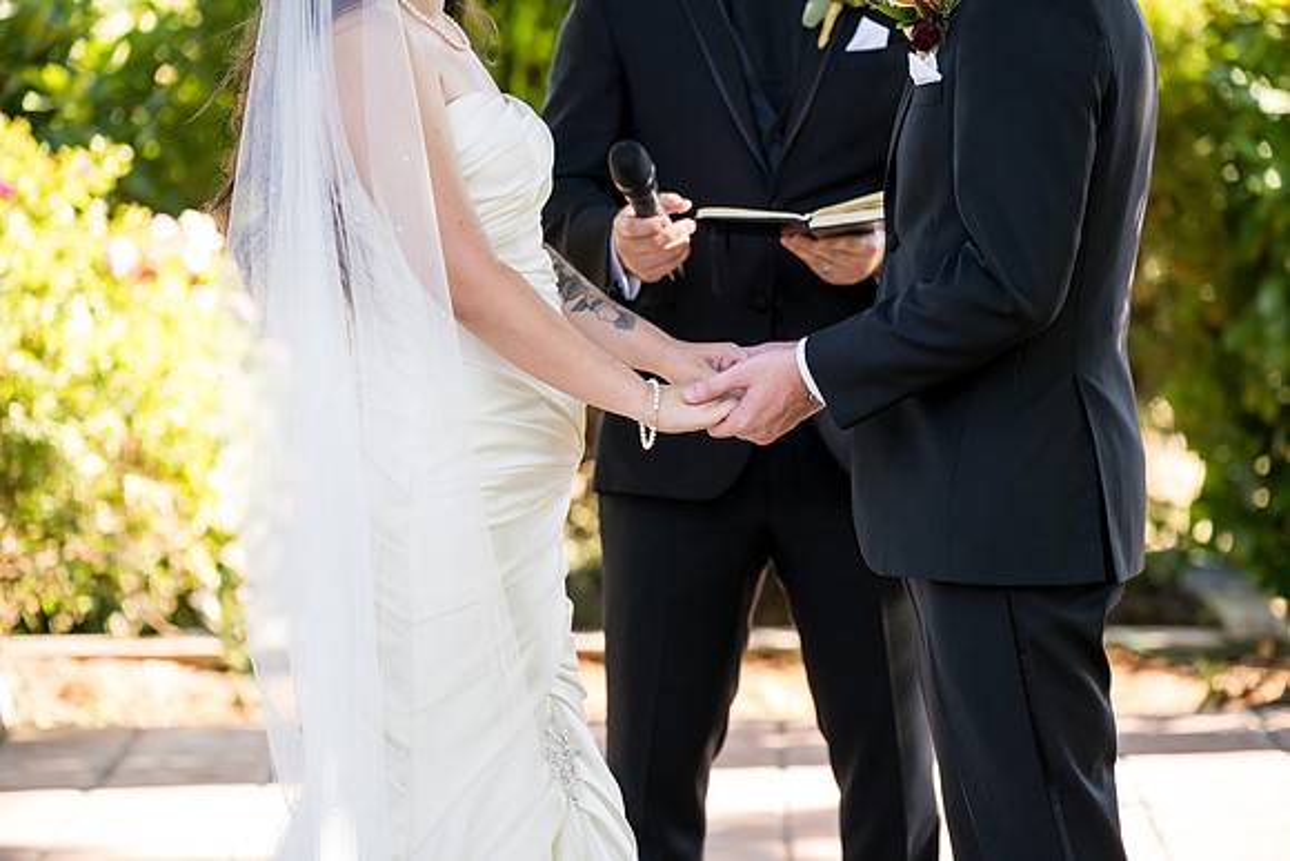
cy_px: 430
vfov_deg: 9.2
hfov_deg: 13.7
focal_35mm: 150
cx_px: 645
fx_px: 5376
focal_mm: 150
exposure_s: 1/400
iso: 800
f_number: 4
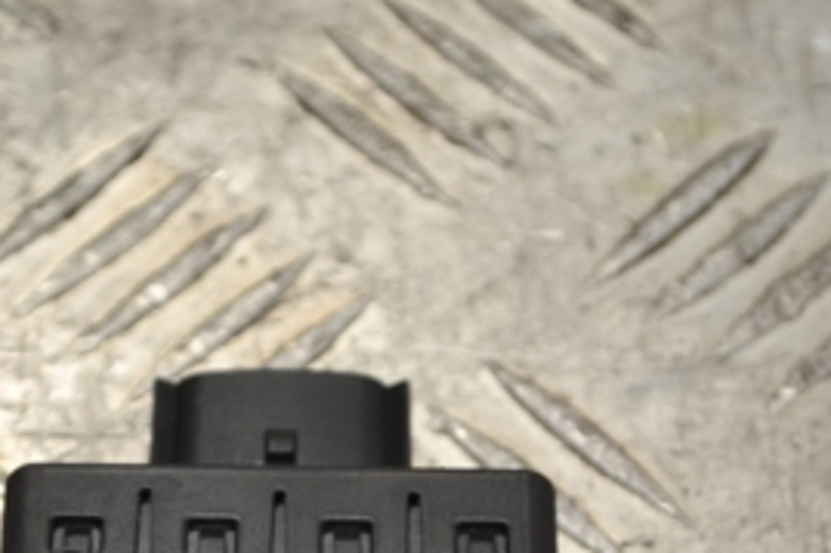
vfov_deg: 8.0
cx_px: 185
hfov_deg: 12.0
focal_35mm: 171
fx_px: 3945
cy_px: 596
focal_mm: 48
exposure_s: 1/30
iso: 160
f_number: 5.3
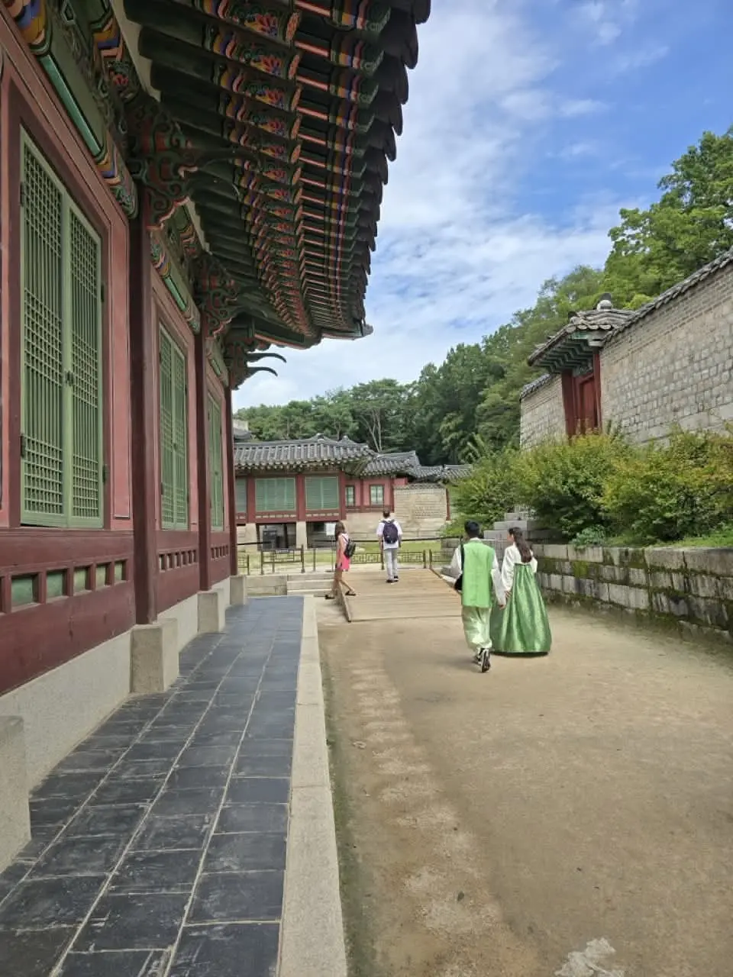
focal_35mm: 23
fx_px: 649
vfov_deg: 73.9
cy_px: 488
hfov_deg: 58.9
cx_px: 366
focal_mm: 6.3
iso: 12
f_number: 1.7
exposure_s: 1/575
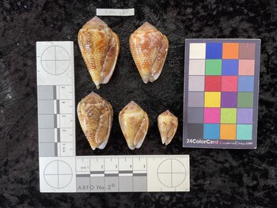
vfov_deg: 48.3
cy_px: 104
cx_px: 138
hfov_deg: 61.6
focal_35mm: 29
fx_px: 232
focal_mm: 3
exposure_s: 1/100
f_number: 1.8
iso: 50
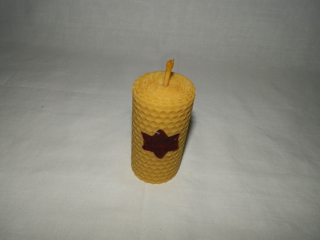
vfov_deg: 49.7
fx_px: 259
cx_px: 160
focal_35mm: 28
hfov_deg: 63.4
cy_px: 120
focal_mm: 5
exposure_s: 1/30
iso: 100
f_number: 7.3
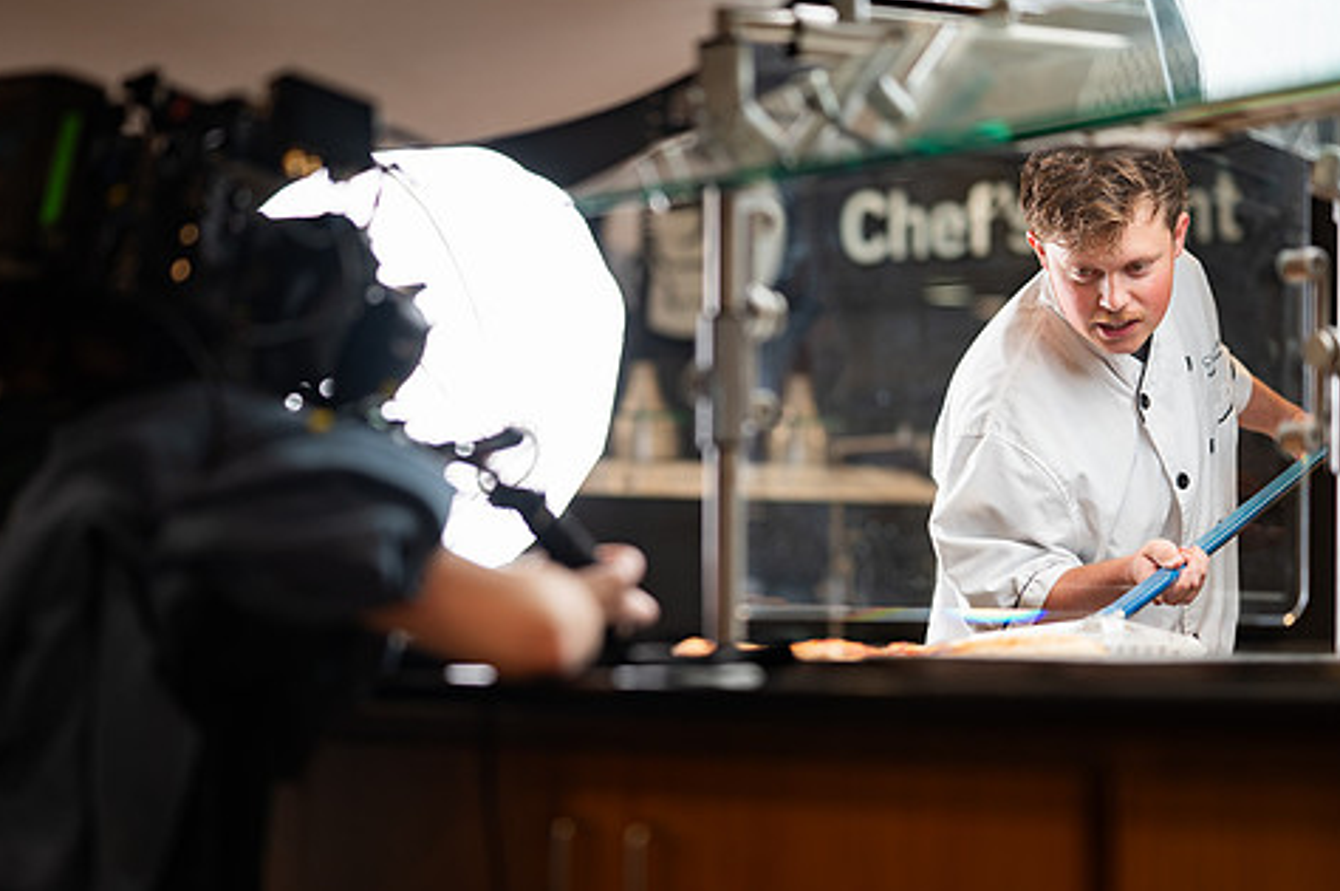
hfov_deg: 19.7
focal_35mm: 104
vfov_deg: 13.1
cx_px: 664
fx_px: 3867
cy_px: 458
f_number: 1.8
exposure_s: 1/200
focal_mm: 85
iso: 100
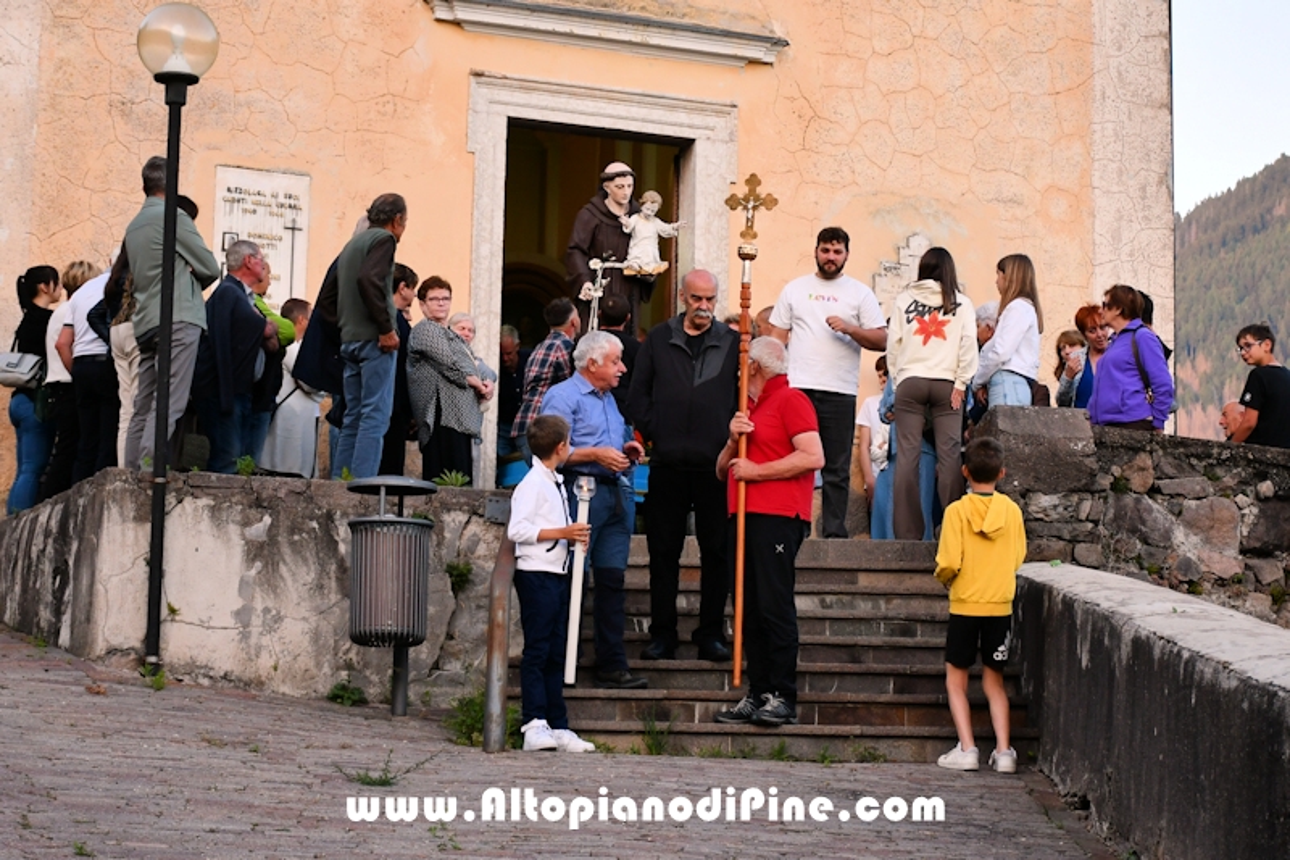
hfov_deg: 31.9
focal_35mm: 63
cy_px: 430
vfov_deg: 21.6
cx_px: 645
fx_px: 2257
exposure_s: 1/250
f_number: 4.5
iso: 560
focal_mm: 42
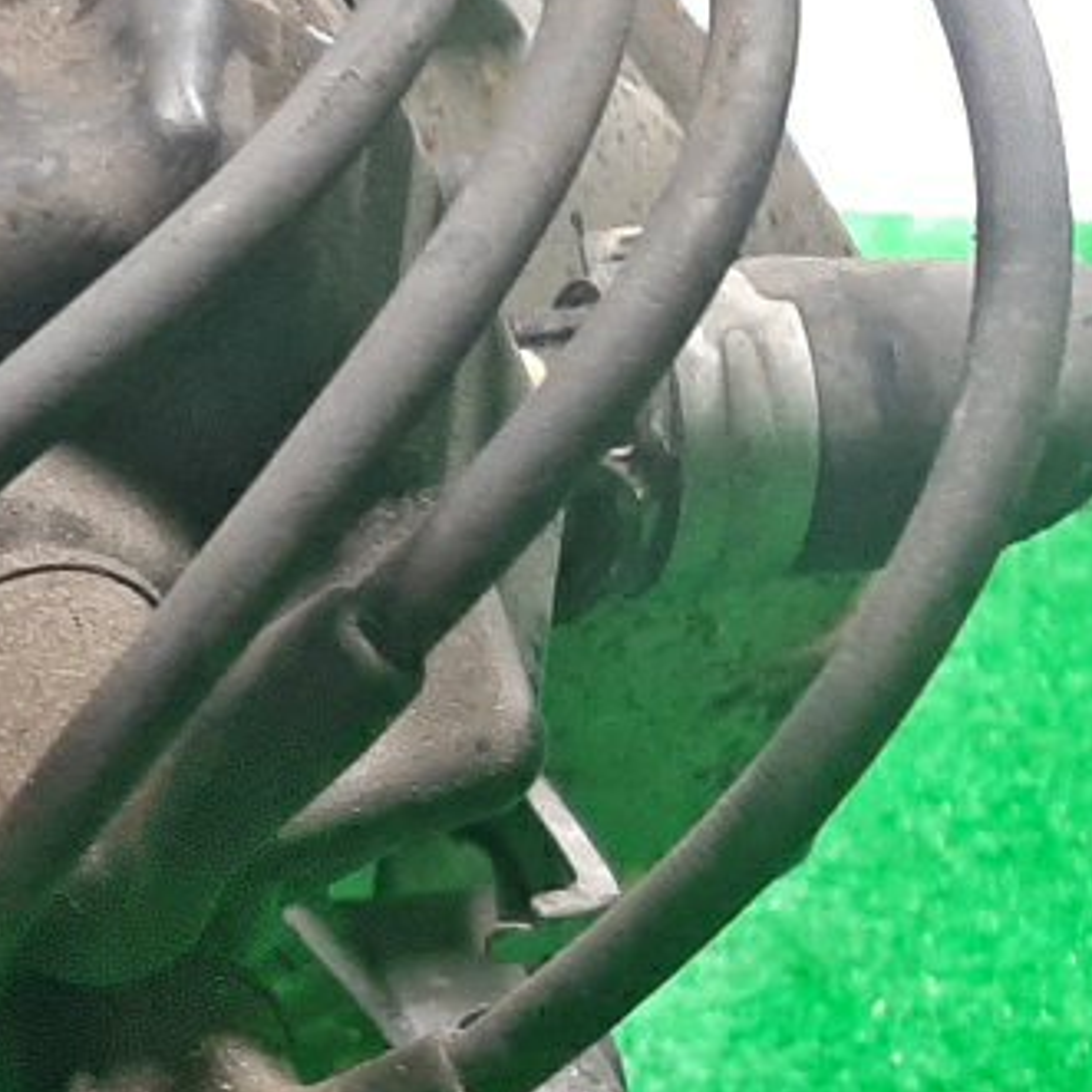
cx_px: -670
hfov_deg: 15.6
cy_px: 1108
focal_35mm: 100
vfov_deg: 17.0
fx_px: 3569
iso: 189
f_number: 1.7
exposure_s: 1/33
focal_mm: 3.93
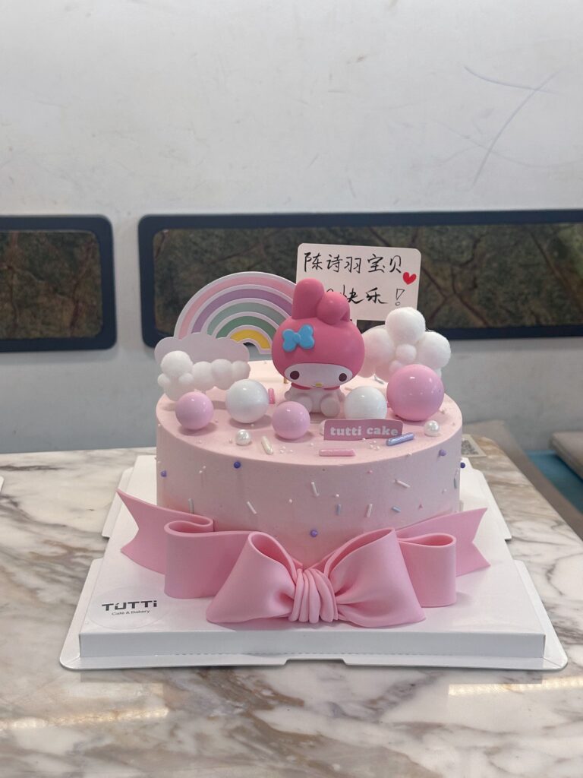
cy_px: 389
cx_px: 292
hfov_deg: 30.3
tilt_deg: -17.1
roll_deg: -1.2
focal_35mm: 48
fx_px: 1078
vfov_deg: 39.7
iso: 200
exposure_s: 1/50
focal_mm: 6.86
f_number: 1.78
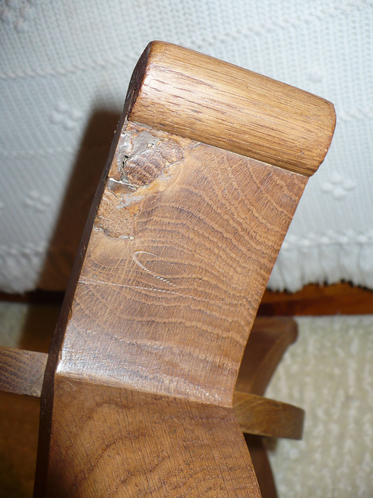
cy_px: 249
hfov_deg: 38.7
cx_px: 186
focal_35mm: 37
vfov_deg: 50.1
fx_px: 532
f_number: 2.8
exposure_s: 1/30
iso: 100
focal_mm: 6.1
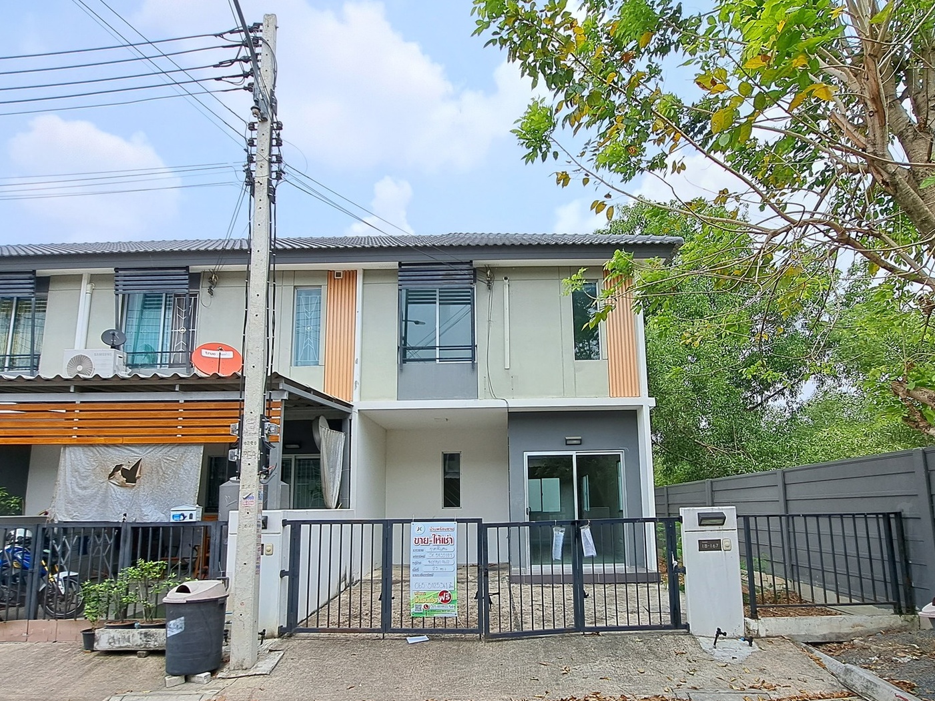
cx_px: 497
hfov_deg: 84.6
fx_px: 513
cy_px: 427
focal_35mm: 19
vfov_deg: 67.9
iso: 50
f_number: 2.2
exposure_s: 1/1059
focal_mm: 1.74
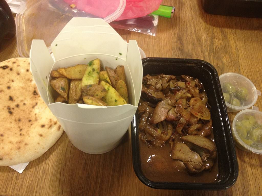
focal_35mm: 35
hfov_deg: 52.6
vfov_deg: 40.7
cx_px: 131
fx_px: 265
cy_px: 98
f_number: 2.4
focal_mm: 4.28
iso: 160
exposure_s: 1/20
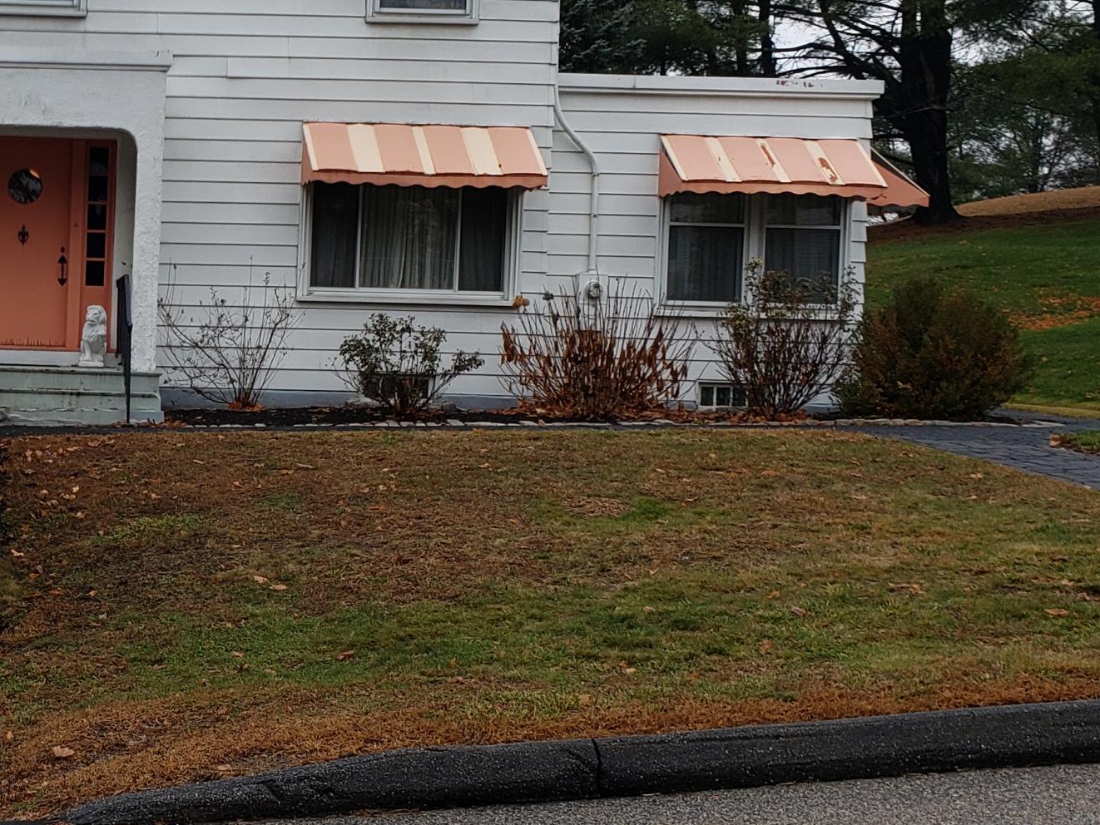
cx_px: -41
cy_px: 390
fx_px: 1875
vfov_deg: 24.8
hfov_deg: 30.1
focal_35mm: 59
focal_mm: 4.3
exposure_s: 1/263
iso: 50
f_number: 2.4
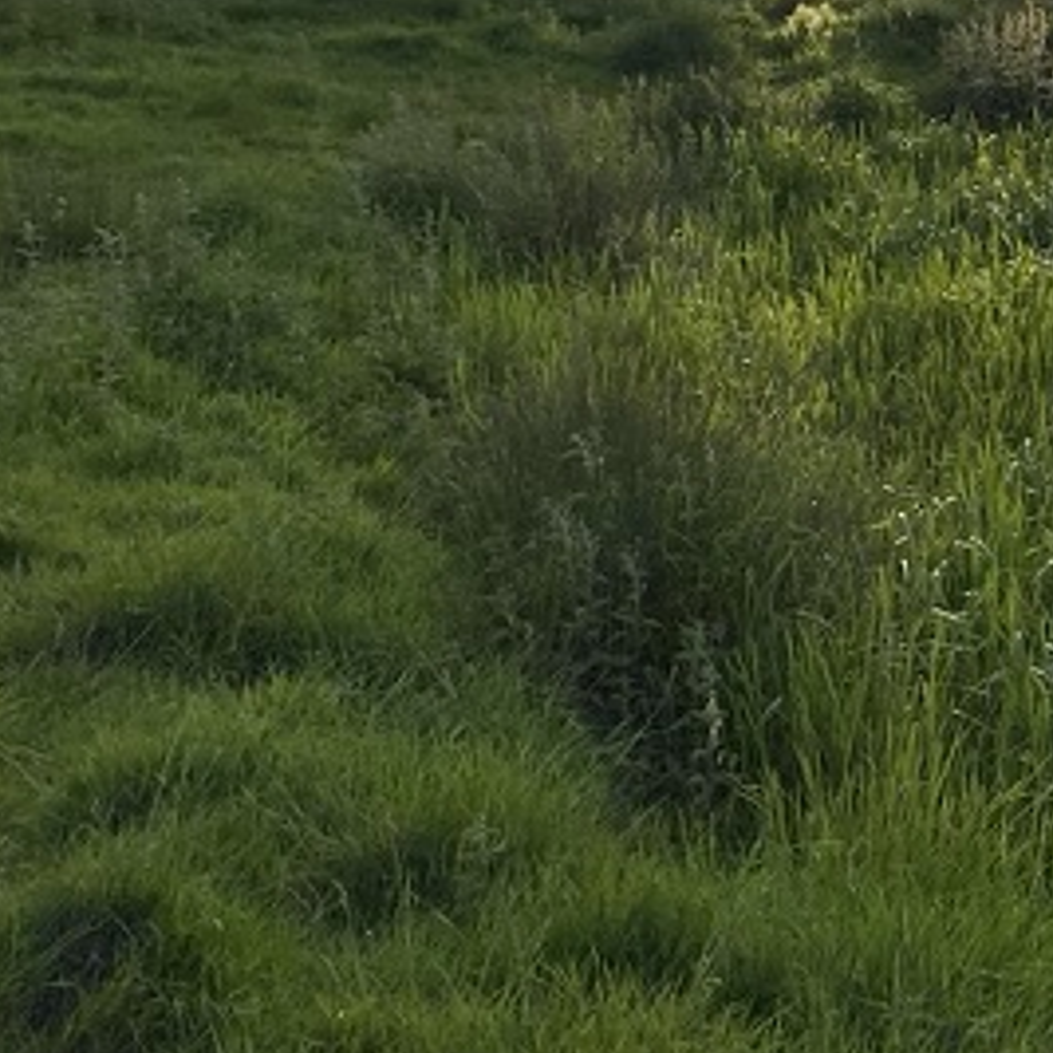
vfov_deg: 19.3
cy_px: 43
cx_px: 1779
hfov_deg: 17.0
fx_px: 3029
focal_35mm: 88
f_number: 1.8
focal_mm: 4.25
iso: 32
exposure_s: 1/2967
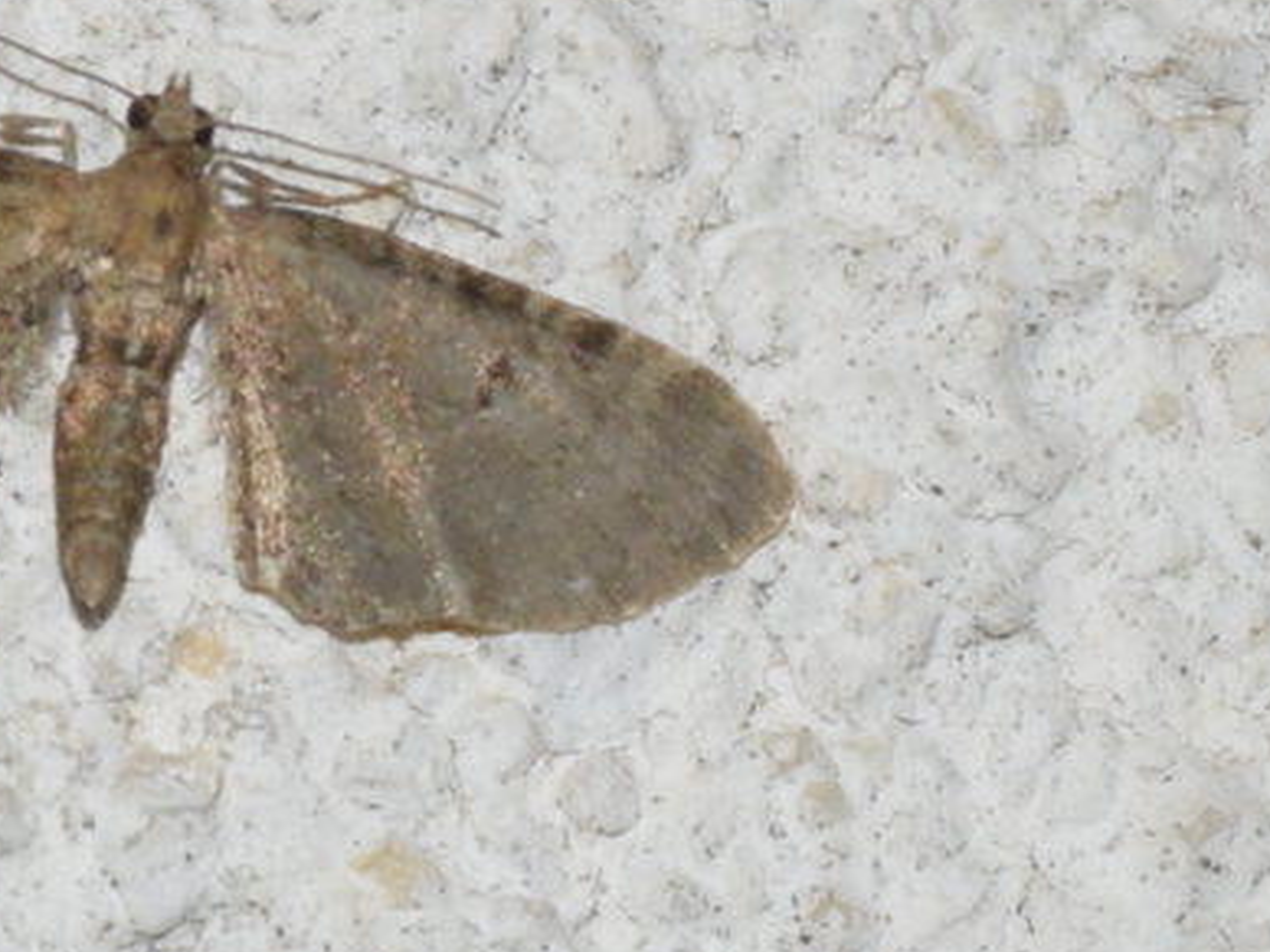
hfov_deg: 4.0
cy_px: 422
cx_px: 160
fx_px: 18307
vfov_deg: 3.0
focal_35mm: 499
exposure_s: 1/60
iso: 320
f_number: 7.1
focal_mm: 140
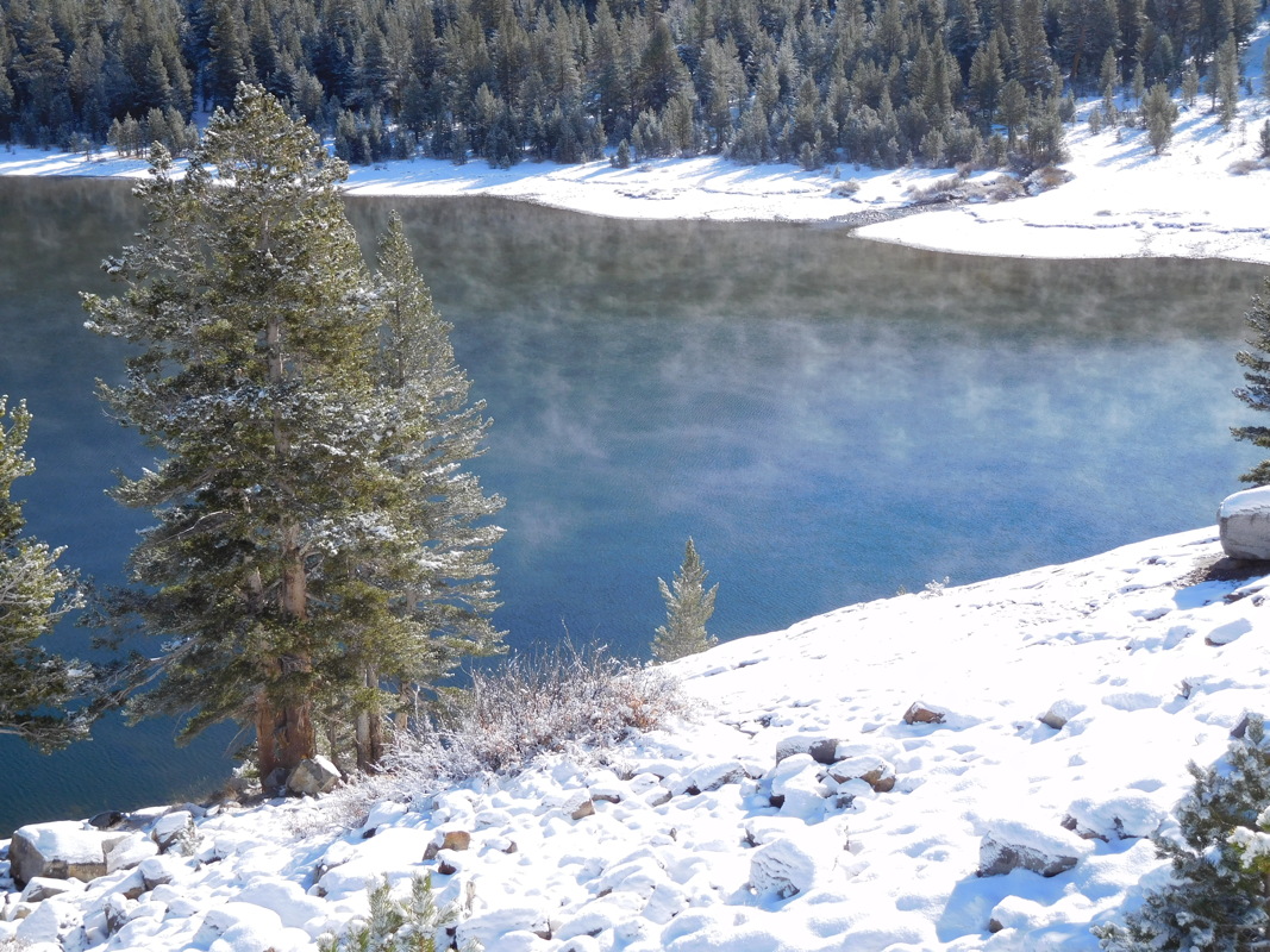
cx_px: 635
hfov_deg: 38.2
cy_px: 476
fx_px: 1834
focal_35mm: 50
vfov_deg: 29.1
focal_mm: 8.9
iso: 125
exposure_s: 1/640
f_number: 4.1
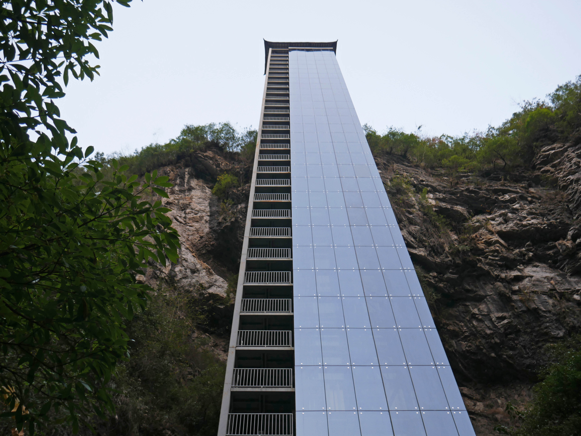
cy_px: 218
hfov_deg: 53.9
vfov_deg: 41.8
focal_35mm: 34
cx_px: 290
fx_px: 571
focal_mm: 17
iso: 200
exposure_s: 1/80
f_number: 4
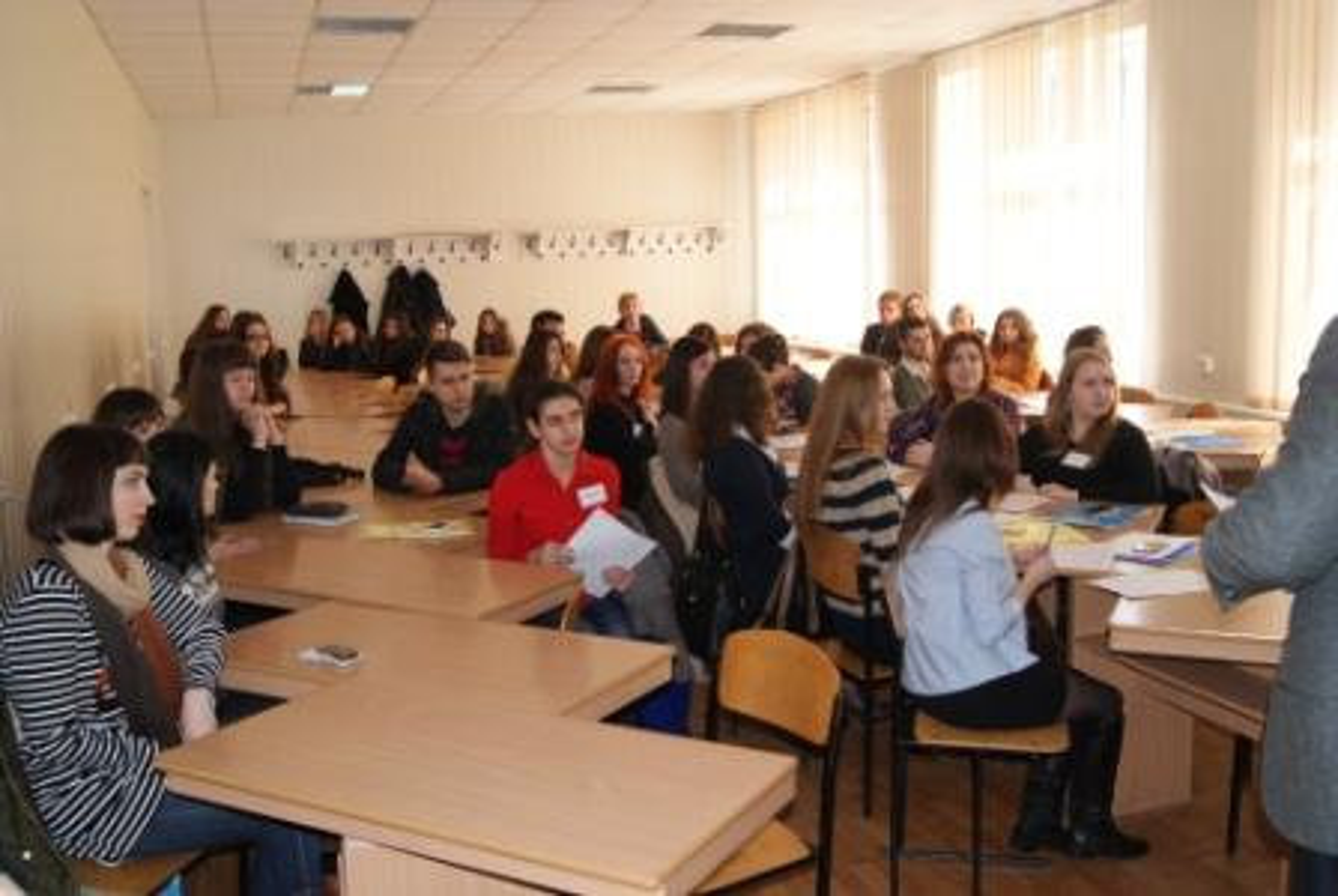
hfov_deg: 53.1
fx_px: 1340
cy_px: 448
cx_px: 669
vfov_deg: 37.0
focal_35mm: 36
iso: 400
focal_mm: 24
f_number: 5.6
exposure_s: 1/80
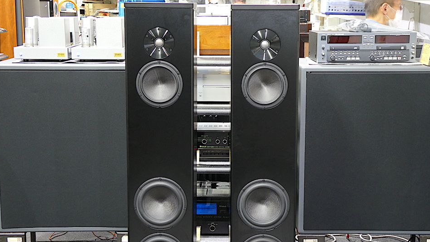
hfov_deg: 33.3
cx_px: 214
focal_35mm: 63
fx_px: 718
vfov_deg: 19.1
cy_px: 155
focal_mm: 10.3
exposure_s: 1/1.6
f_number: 4.2
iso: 200
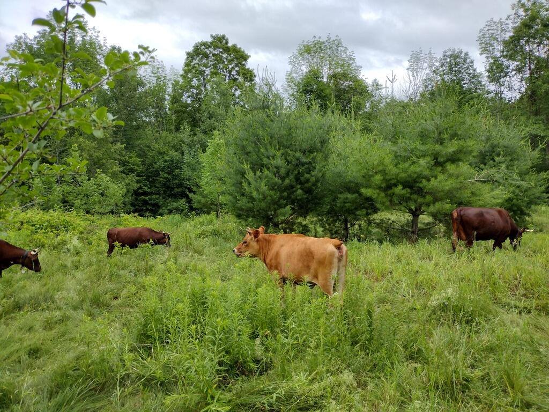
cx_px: 274
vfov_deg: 51.4
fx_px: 428
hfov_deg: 65.3
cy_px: 206
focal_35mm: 27
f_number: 1.7
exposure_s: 1/280
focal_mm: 4.71
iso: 100
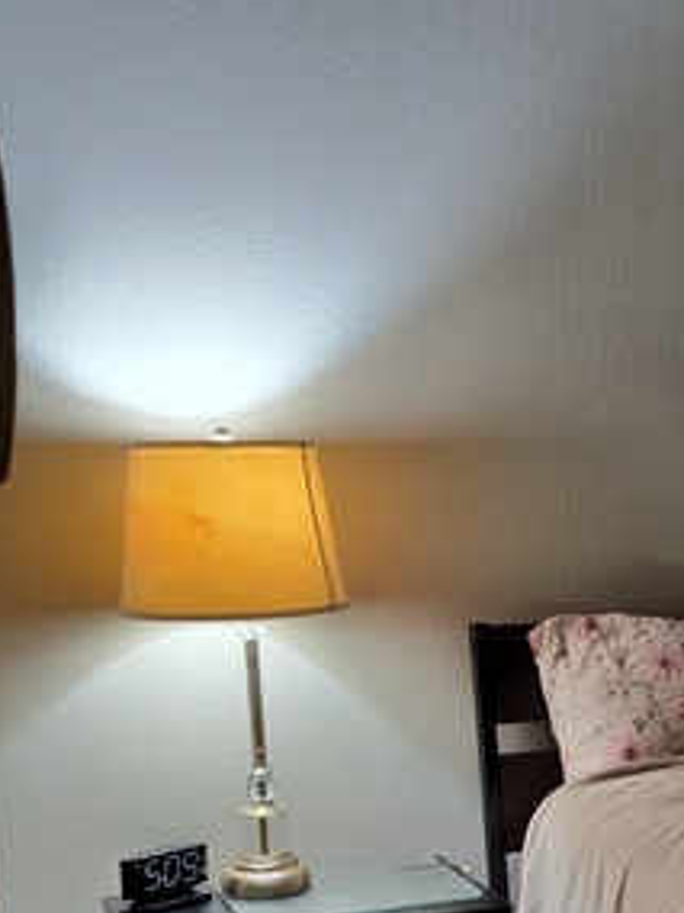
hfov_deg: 24.8
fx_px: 1423
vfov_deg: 34.4
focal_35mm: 54
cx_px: 793
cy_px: 738
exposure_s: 1/60
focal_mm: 5.56
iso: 613
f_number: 1.88
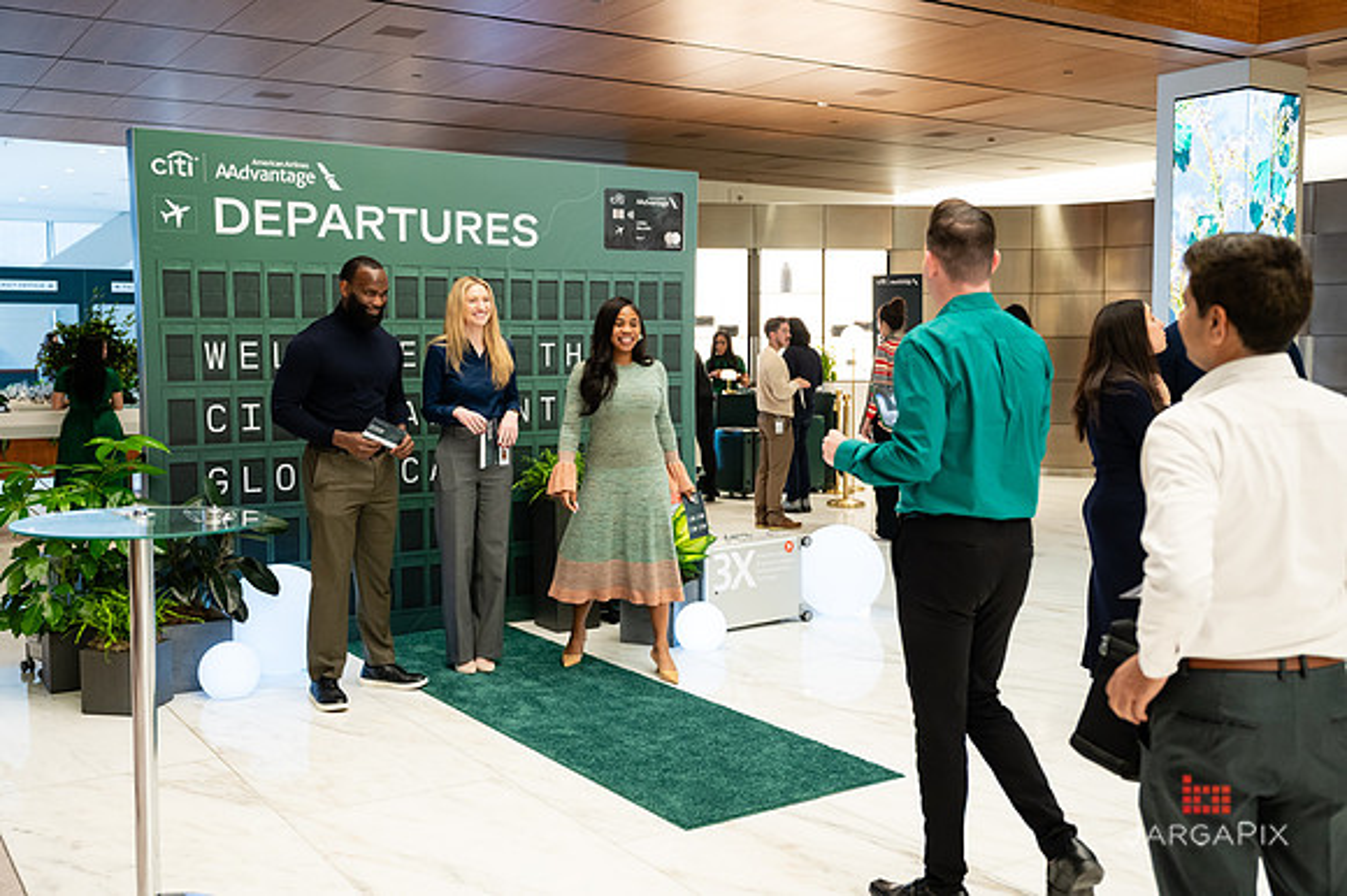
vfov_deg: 37.0
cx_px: 674
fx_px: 1341
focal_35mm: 36
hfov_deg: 53.3
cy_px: 448
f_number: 3.2
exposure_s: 1/200
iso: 1600
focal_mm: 34.5
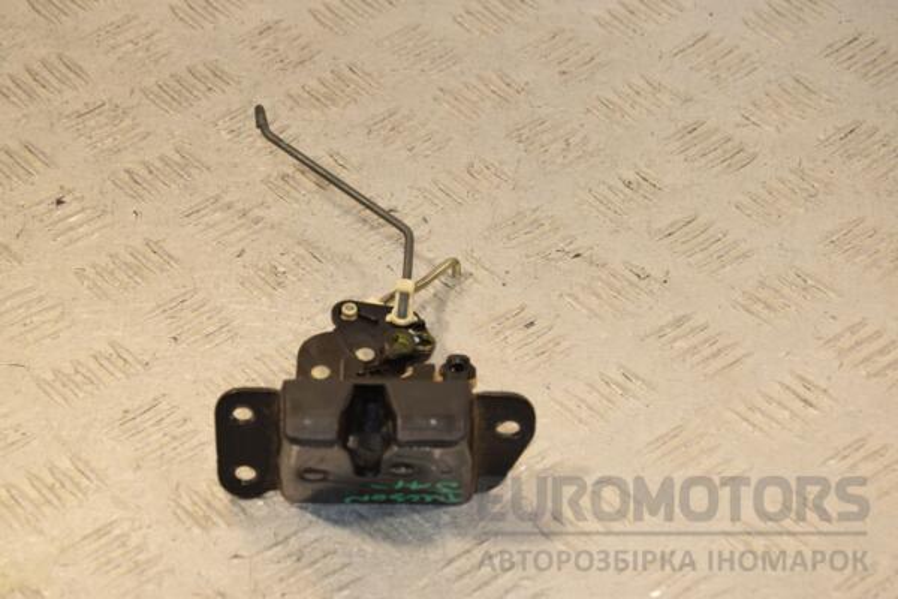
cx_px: 449
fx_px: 2469
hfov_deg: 20.6
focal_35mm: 99
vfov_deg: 13.8
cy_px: 300
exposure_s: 1/200
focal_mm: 66
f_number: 9
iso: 800
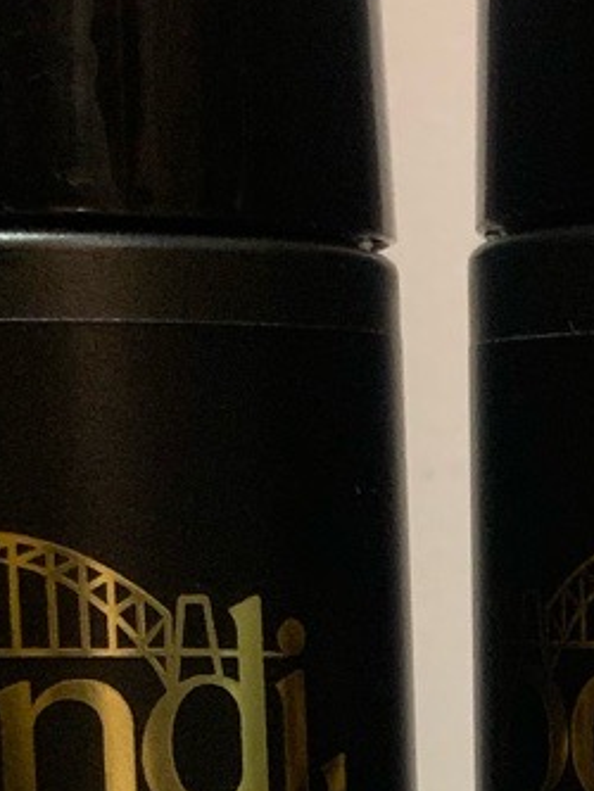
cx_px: 656
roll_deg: +0.2
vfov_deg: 15.2
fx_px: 2858
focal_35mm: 125
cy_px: 950
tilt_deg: -7.5
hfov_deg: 11.7
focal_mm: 4.25
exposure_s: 1/25
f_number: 1.8
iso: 640
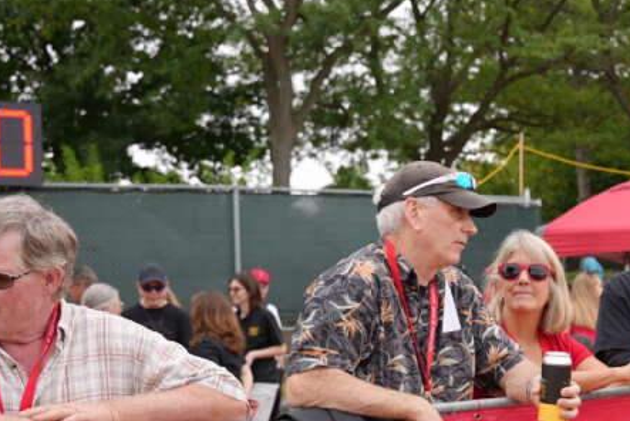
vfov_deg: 19.1
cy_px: 260
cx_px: 650
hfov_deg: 26.6
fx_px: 1249
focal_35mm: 71
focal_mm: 31.6
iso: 80
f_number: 4
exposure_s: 1/200
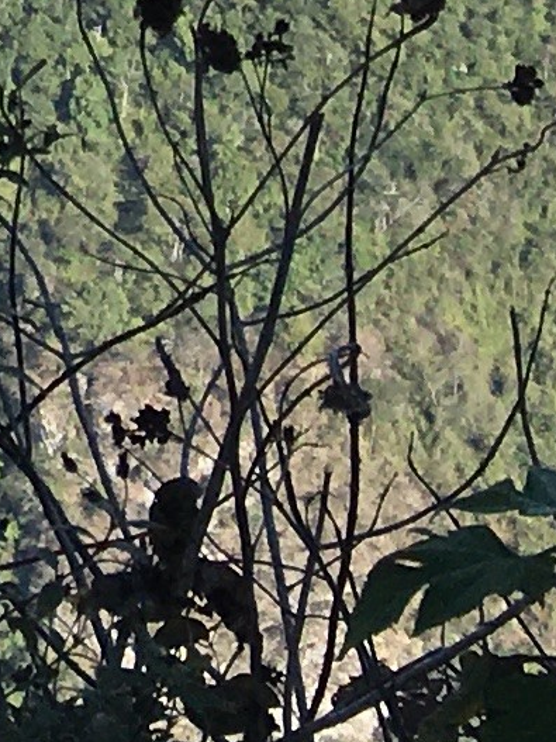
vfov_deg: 7.8
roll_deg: -0.1
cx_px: -1375
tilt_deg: -14.2
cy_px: -1416
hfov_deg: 6.0
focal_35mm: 222
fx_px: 4756
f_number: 2.2
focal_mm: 4.15
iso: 25
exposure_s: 1/1304
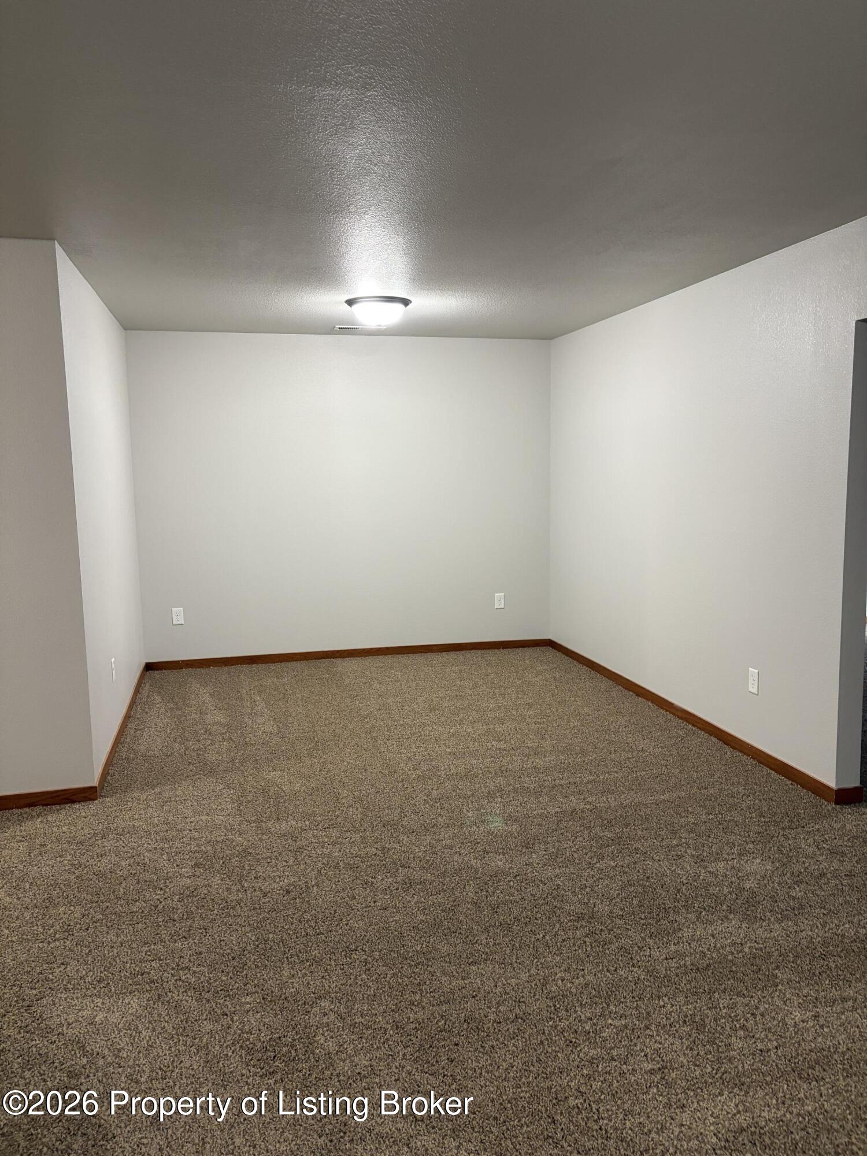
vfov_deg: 67.3
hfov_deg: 53.1
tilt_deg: -5.7
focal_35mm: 26
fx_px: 868
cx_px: 434
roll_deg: +0.6
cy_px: 578
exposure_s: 1/60
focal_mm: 5.96
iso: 200
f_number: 1.6
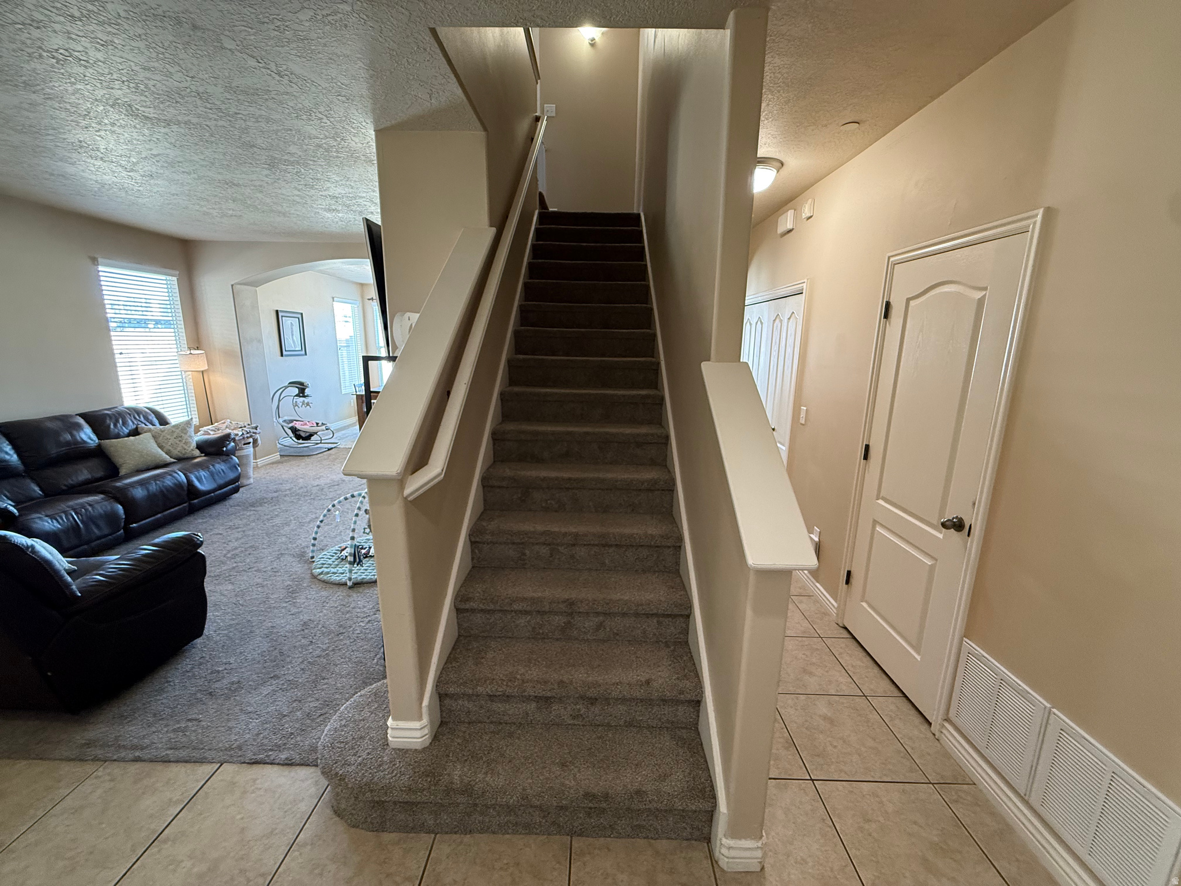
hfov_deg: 102.1
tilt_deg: -11.3
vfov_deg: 85.7
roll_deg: -0.6
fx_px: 478
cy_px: 443
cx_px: 590
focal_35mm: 14
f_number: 2.2
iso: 320
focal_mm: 2.22
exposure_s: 1/60
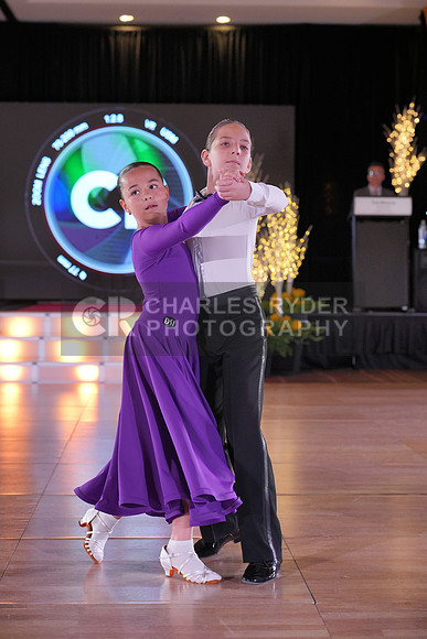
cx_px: 214
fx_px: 1280
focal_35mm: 72
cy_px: 320
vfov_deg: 28.1
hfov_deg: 18.9
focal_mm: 72
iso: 2000
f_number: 4
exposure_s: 1/400
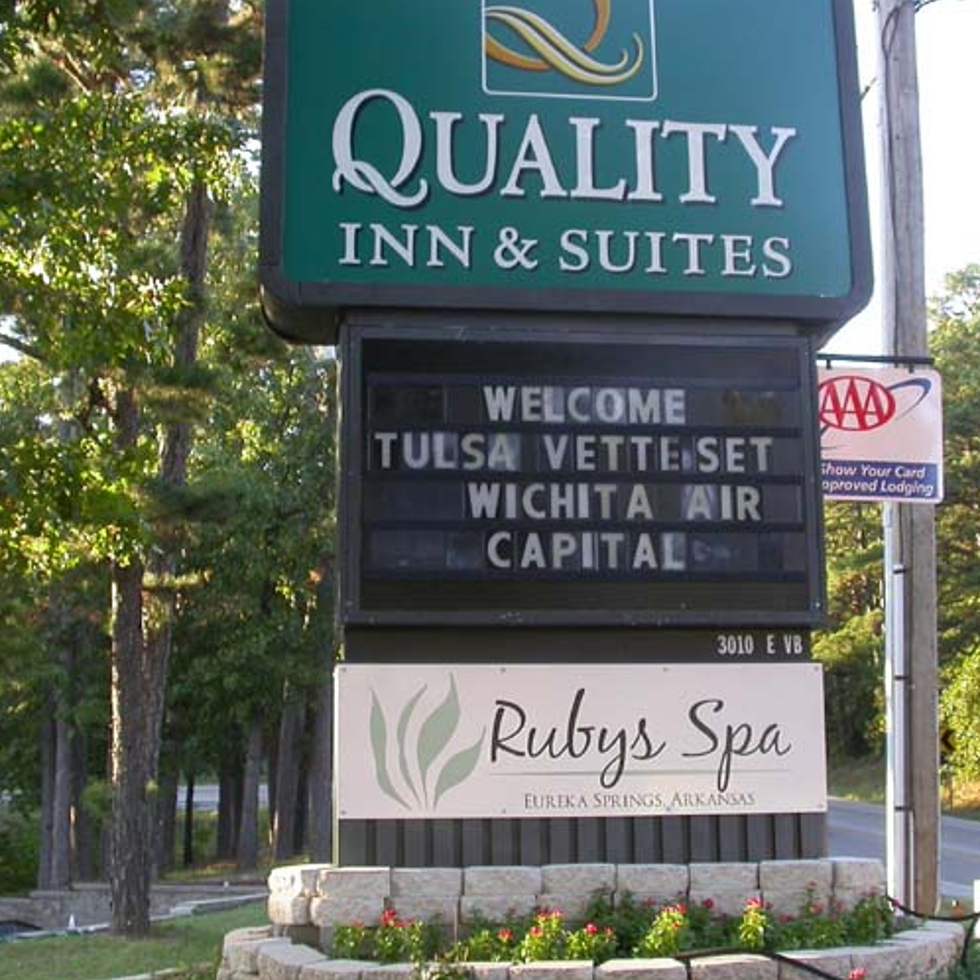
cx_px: 521
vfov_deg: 31.6
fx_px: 1730
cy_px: 447
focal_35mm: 54
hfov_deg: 31.6
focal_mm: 7.85
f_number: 3.7
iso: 100
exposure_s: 1/66
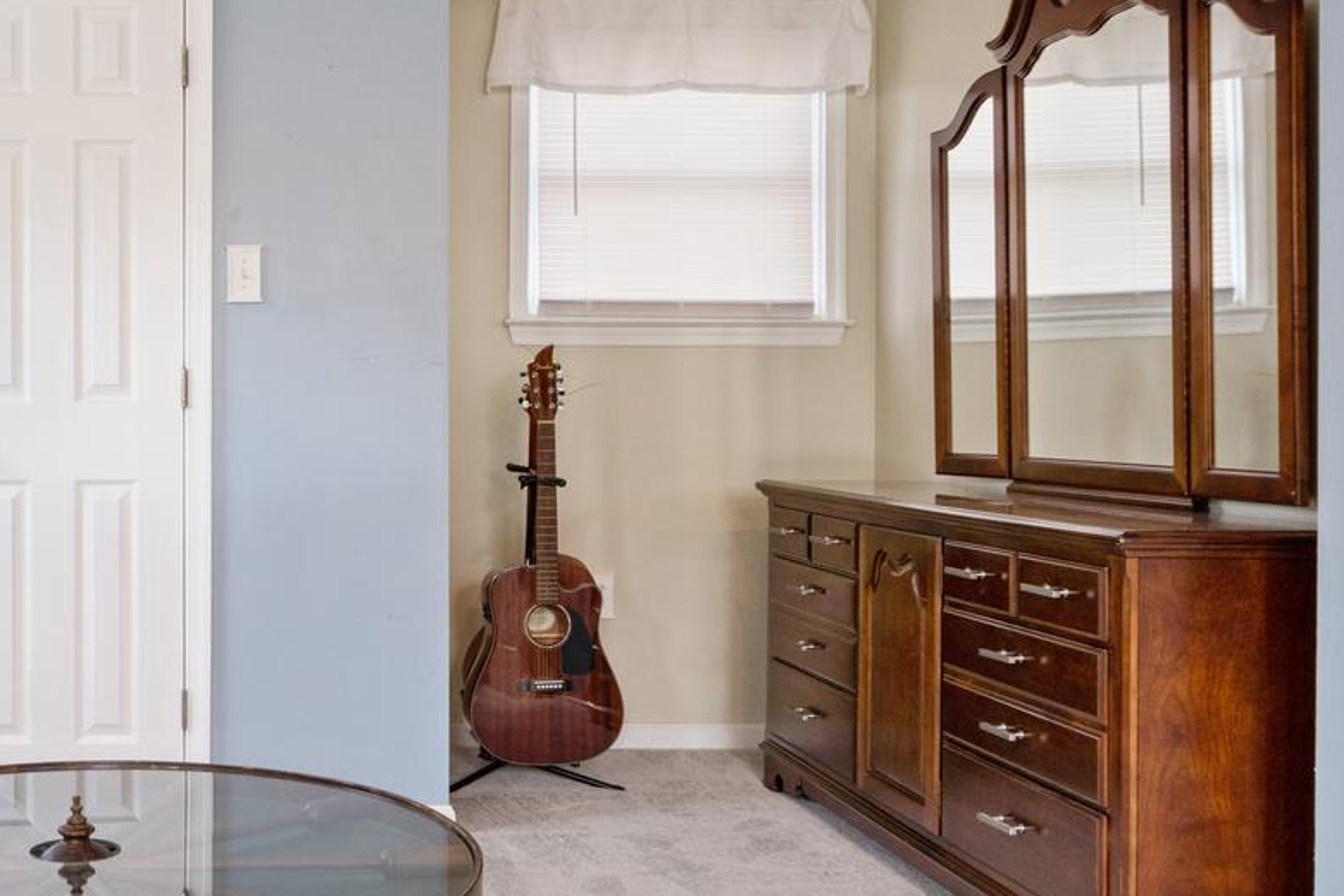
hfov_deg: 43.9
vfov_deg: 31.9
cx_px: 243
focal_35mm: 42
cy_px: 413
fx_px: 1568
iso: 320
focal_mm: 16
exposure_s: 1/40
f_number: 4
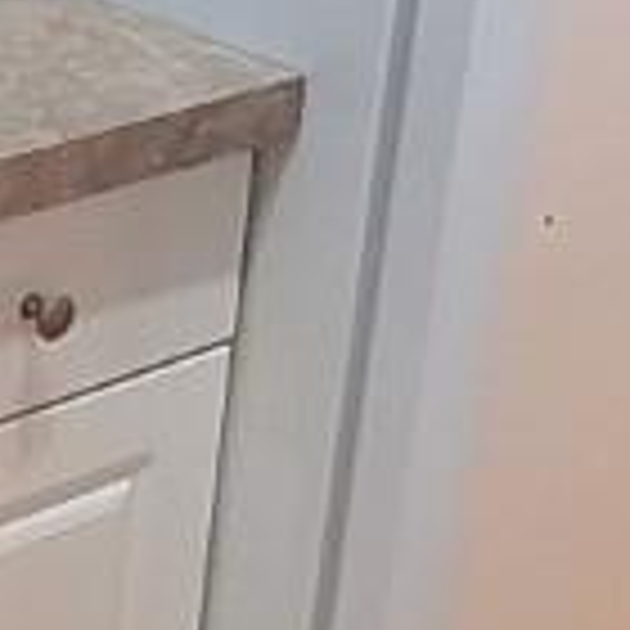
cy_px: 306
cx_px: -436
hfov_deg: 13.5
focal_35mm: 118
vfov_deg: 14.8
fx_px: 2430
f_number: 2.2
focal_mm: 1.74
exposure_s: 1/40
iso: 320
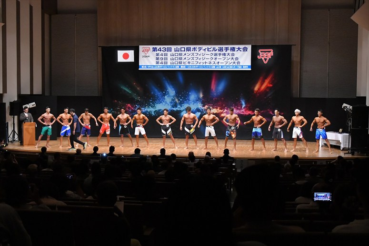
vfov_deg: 26.5
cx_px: 184
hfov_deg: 38.9
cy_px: 123
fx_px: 523
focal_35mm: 51
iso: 8000
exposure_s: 1/400
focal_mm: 34
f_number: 5.6
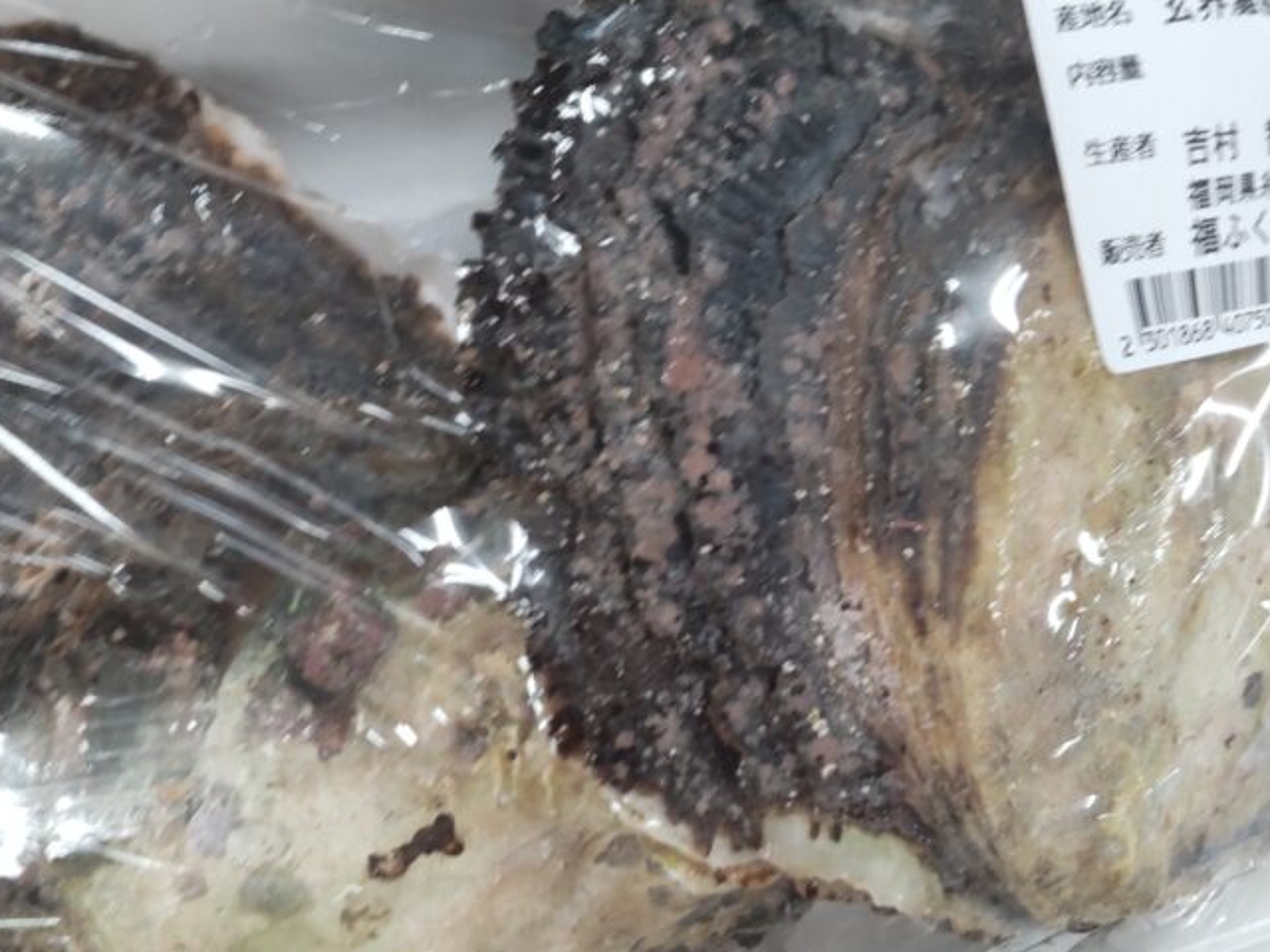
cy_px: 490
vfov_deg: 39.7
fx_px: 1321
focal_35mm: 36
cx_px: 486
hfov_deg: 50.9
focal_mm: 3.43
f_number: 2
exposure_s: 1/50
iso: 188
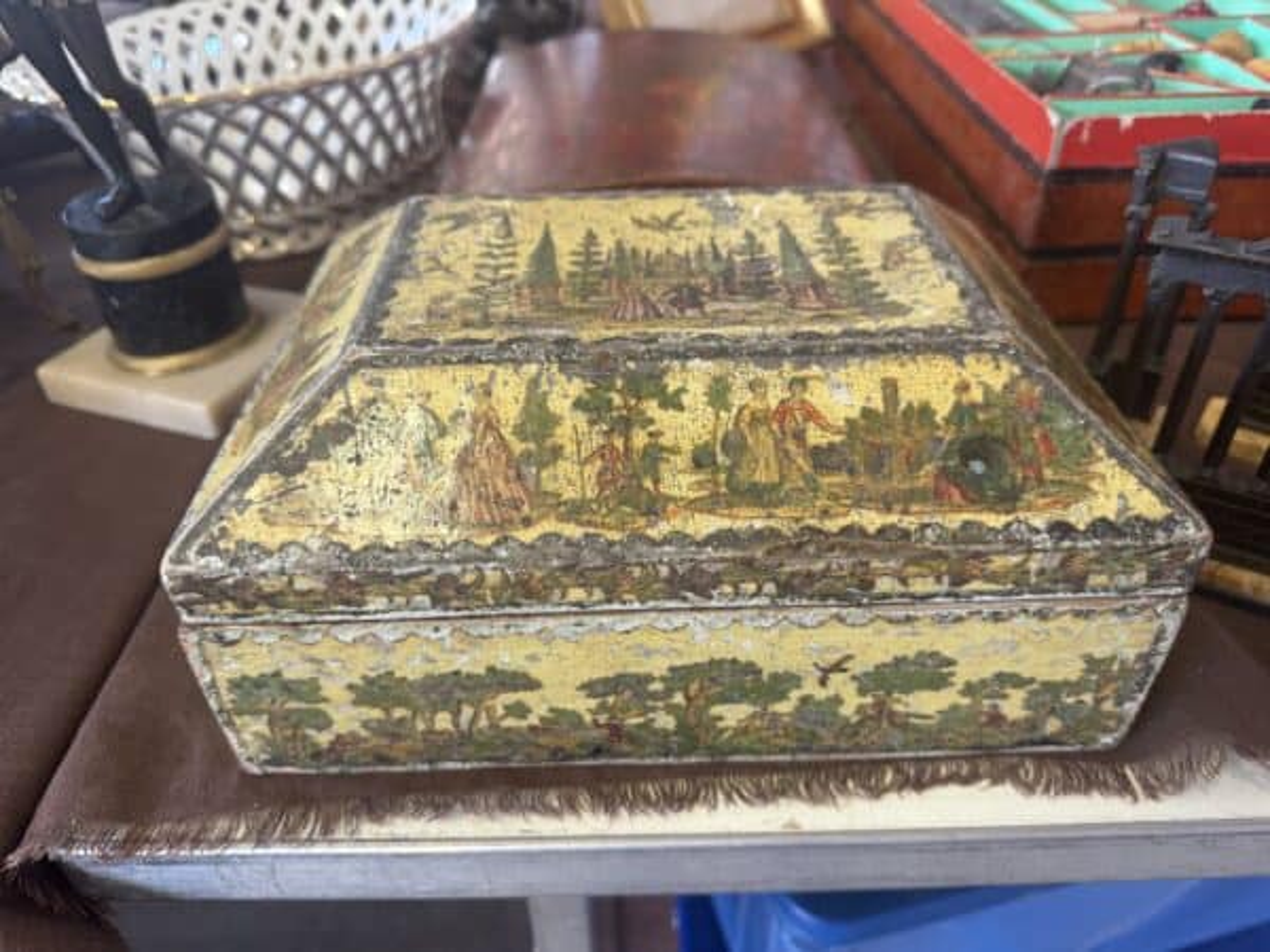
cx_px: 635
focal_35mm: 24
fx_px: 881
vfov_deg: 56.8
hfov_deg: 71.6
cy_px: 476
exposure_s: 1/121
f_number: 1.78
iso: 160
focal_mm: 6.76
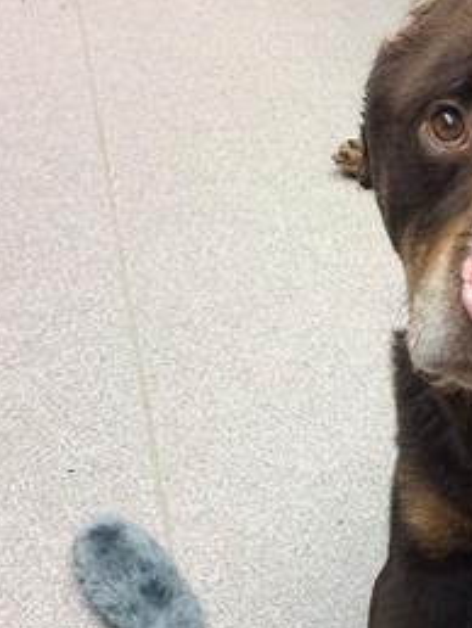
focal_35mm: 73
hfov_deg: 19.3
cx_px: 535
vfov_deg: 26.0
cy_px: 536
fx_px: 1325
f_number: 2.2
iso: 100
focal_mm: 4.15
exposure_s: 1/30
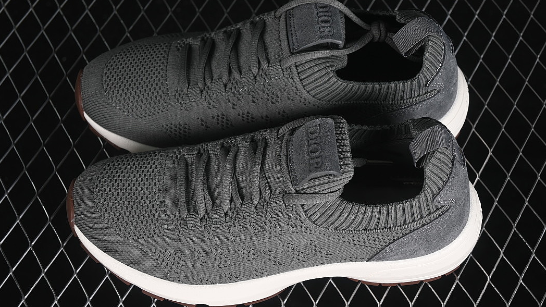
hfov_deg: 26.2
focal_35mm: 81
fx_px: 1172
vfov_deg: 14.9
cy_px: 155
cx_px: 272
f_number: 6.3
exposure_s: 1/60
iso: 160
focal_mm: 50
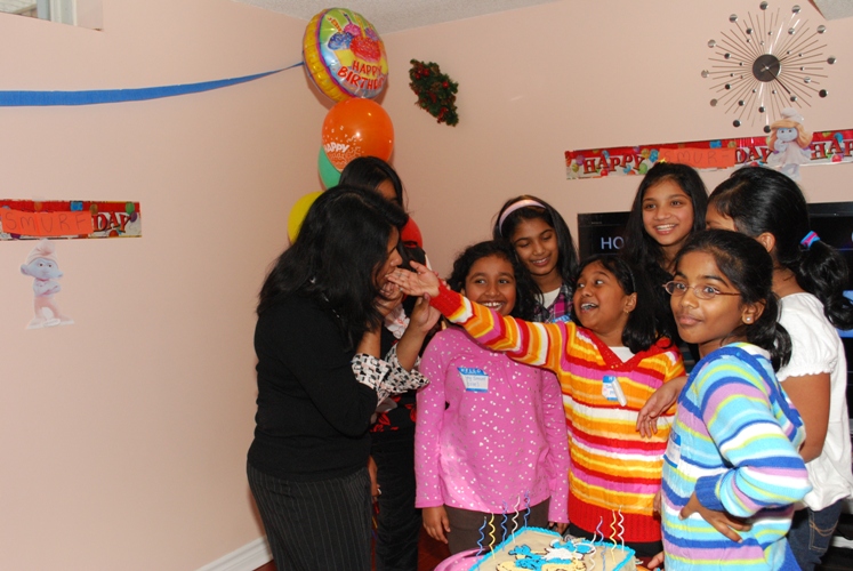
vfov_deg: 37.0
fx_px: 854
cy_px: 286
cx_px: 426
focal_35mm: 36
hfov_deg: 53.1
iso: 800
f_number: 7.1
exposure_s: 1/60
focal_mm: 24
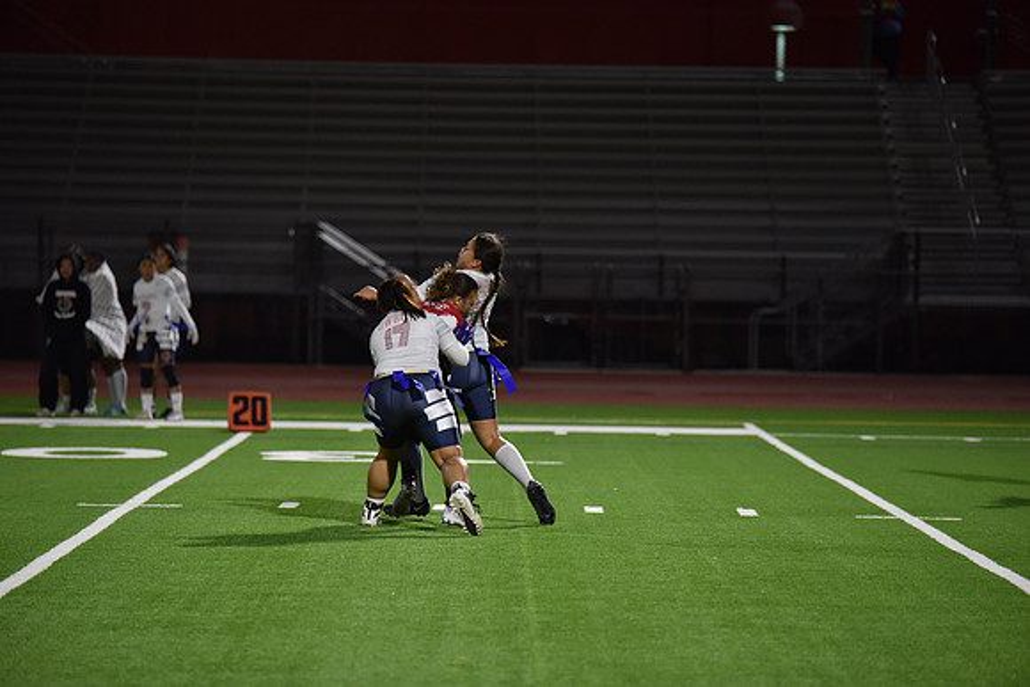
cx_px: 515
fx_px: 5294
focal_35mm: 185
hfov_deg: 11.1
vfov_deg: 7.4
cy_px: 344
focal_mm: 185
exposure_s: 1/640
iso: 2800
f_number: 2.8
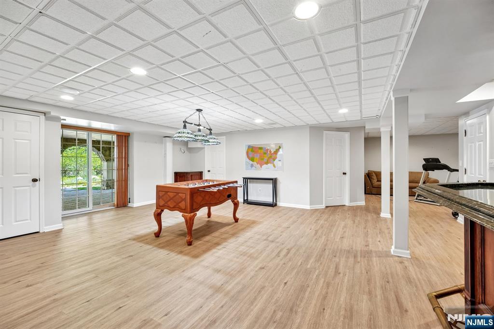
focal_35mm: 14
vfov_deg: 81.2
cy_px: 164
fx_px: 192
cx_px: 247
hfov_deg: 104.3
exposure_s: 1/6
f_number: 8
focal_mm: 14
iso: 400
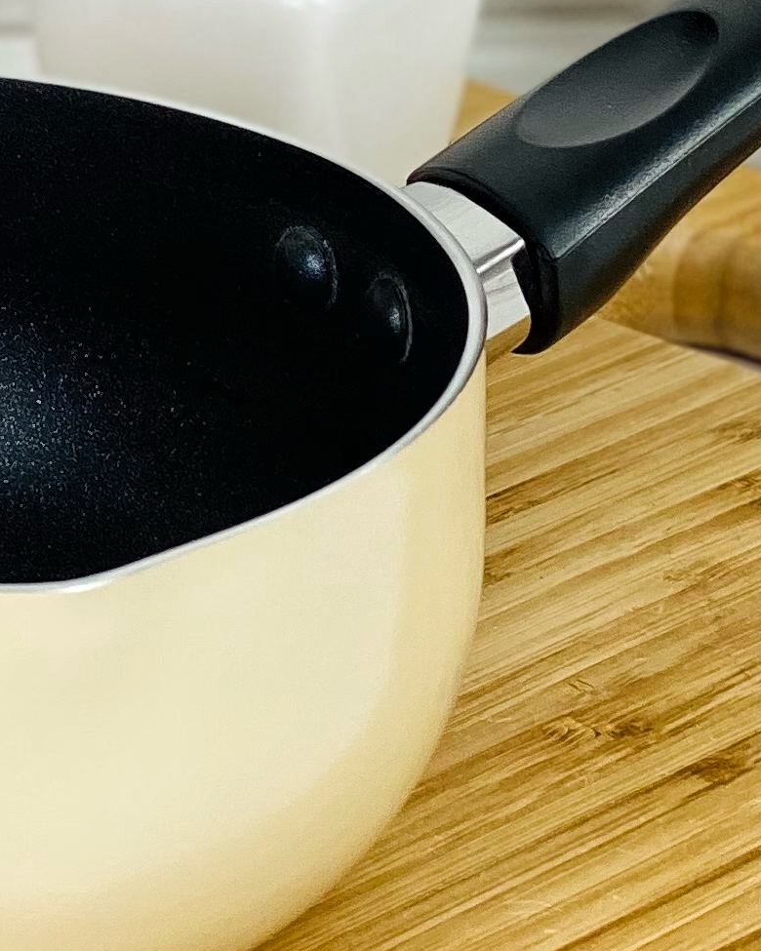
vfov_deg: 9.0
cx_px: -69
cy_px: -414
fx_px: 5912
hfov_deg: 7.3
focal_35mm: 210
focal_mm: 6
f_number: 2
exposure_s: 1/171
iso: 20
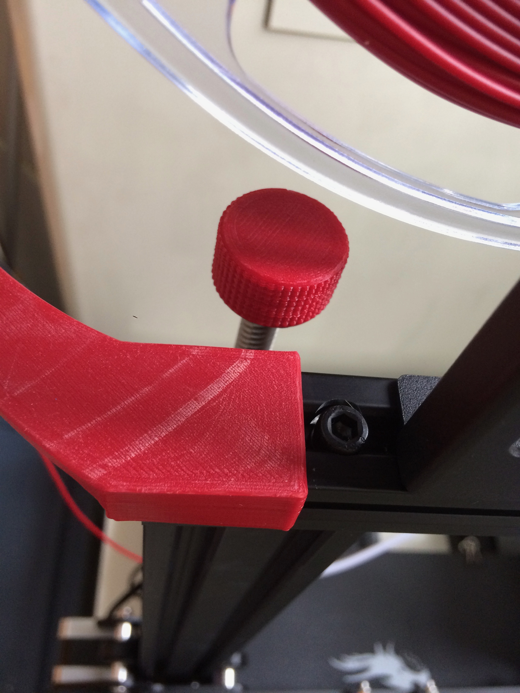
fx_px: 581
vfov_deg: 61.7
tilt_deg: -55.8
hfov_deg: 48.2
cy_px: 346
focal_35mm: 29
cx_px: 260
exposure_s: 1/30
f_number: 2.2
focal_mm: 4.15
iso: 64
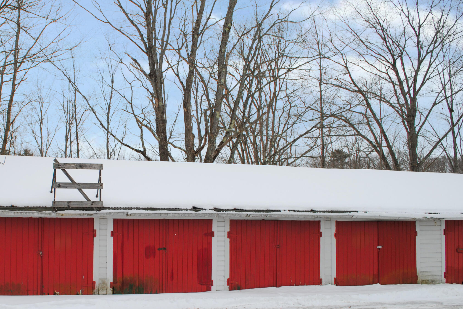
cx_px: 128
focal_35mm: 40
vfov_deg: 33.3
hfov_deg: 47.0
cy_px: 188
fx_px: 514
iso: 100
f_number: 8
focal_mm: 18
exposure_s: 1/250
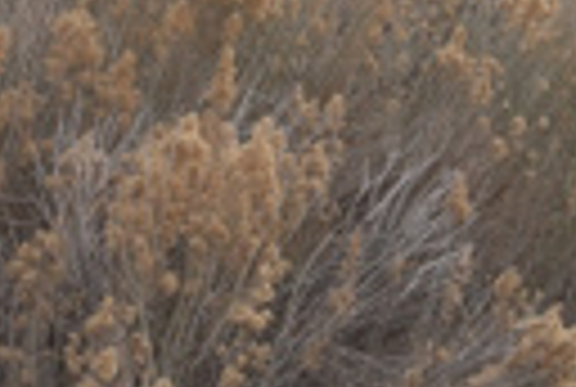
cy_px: -146
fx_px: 4795
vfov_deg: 4.6
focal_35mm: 299
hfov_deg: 6.9
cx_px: 472
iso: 100
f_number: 10
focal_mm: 40
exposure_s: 1/200
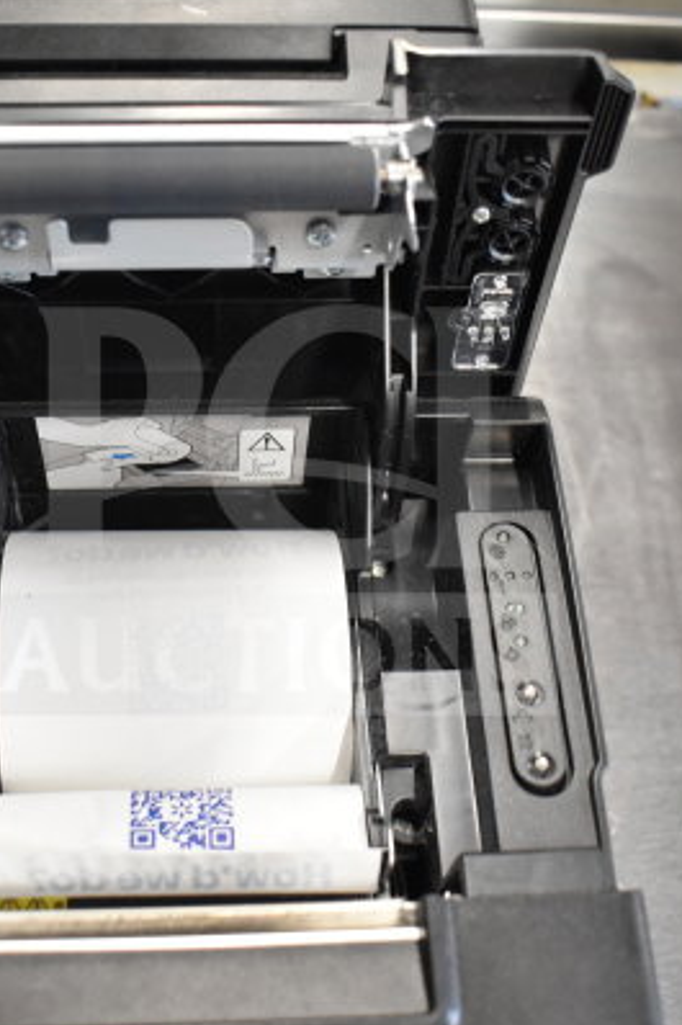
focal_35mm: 46
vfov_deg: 42.8
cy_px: 511
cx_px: 268
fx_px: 1308
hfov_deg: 29.1
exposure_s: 1/30
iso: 1600
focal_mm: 20
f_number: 3.8
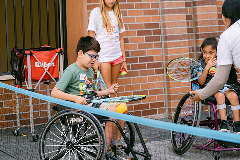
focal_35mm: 100
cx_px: 120
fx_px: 669
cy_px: 80
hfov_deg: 20.3
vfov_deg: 13.6
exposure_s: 1/140
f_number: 2.8
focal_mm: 66
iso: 160
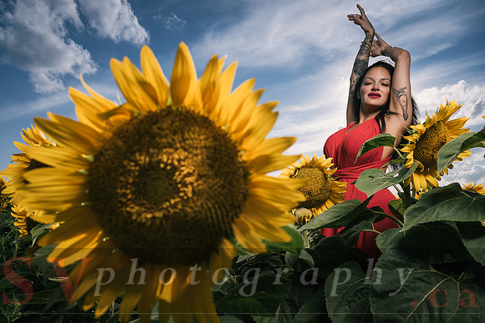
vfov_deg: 53.2
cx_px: 242
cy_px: 162
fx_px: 323
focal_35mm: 24
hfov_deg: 73.7
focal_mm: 24
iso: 64
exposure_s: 1/200
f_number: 7.1
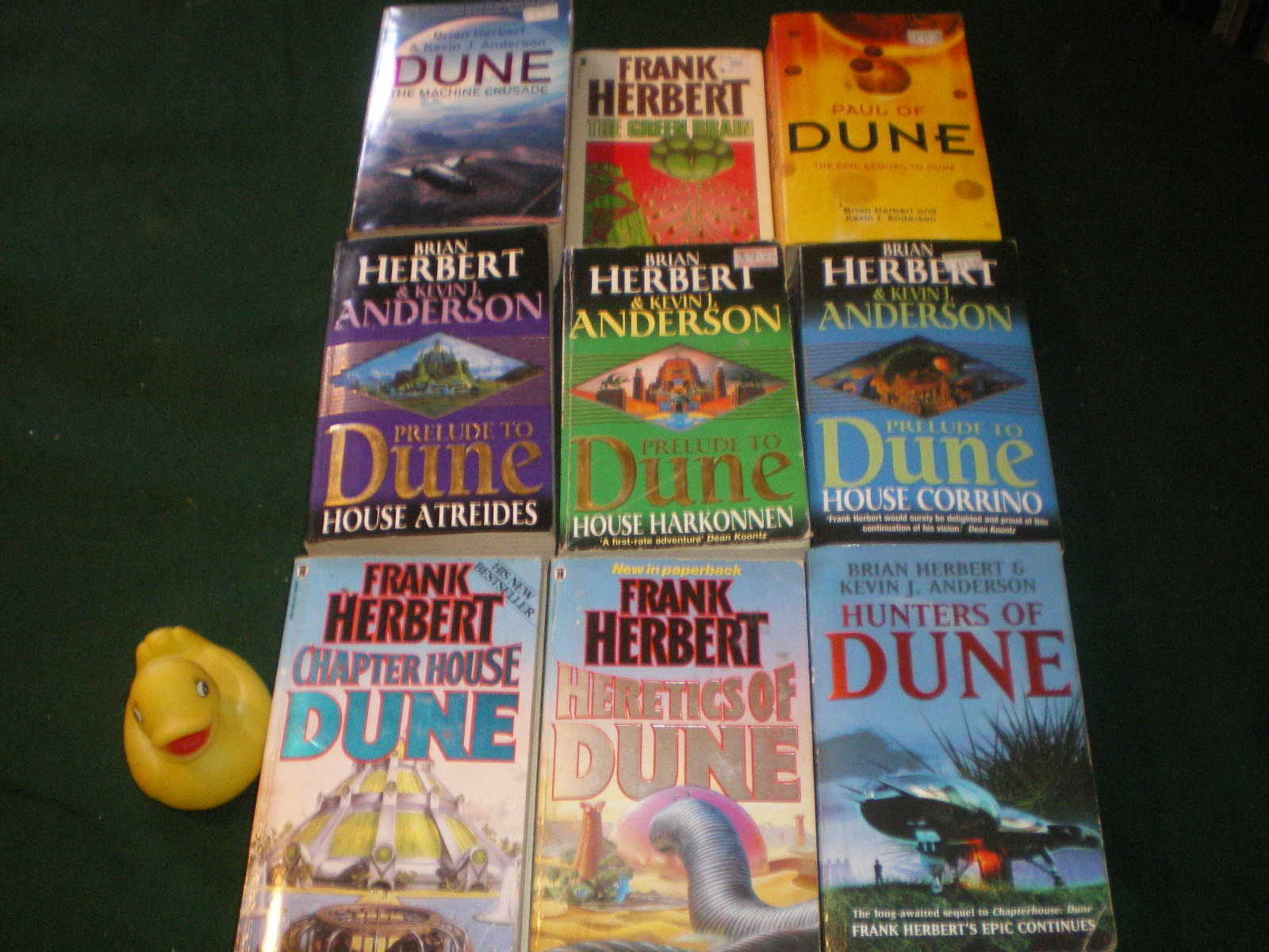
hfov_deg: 49.0
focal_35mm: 38
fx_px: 1393
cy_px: 476
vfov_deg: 37.7
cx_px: 634
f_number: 3.1
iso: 400
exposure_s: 1/50
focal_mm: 6.3
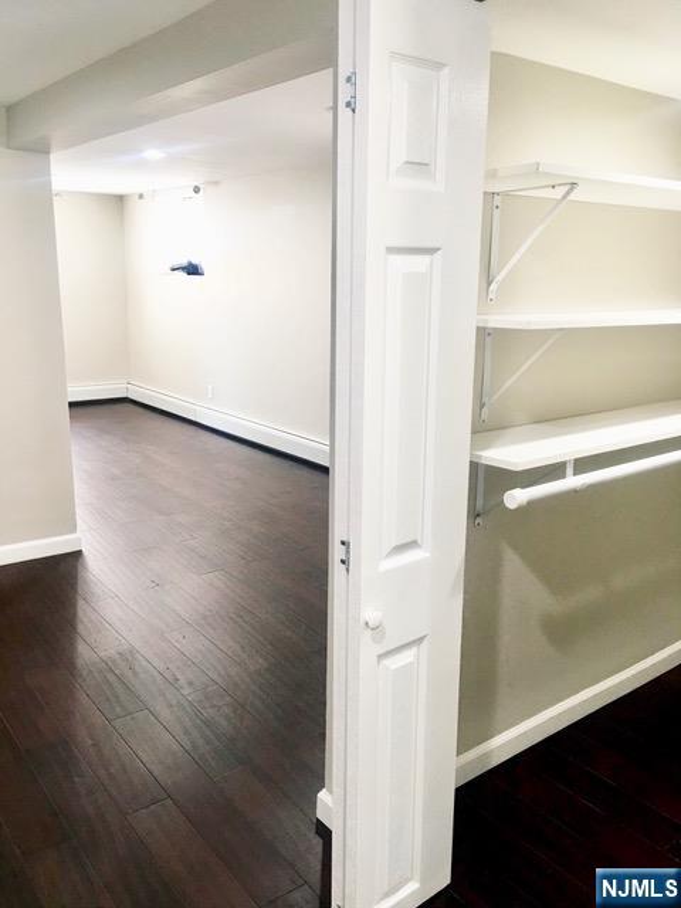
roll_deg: -2.0
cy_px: 454
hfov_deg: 48.2
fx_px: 761
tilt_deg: -12.4
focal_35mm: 29
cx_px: 340
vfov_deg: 61.7
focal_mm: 4.15
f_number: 2.2
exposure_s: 1/15
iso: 40
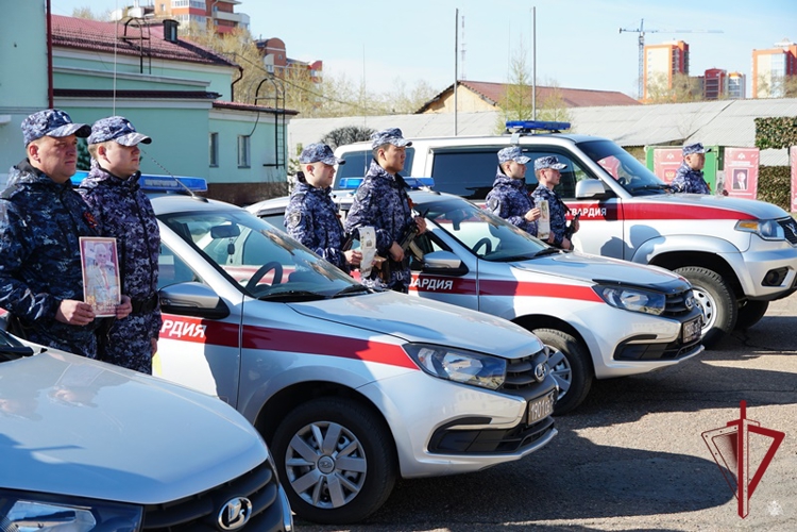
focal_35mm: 63
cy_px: 266
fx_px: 1395
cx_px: 398
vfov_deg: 21.6
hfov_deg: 31.9
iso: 100
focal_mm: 42
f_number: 5.6
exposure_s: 1/250
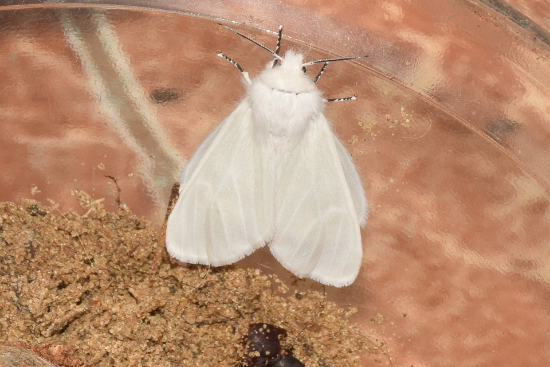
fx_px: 2796
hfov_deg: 11.2
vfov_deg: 7.5
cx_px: 275
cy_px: 184
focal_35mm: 183
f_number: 16
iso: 400
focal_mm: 122
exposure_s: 1/160
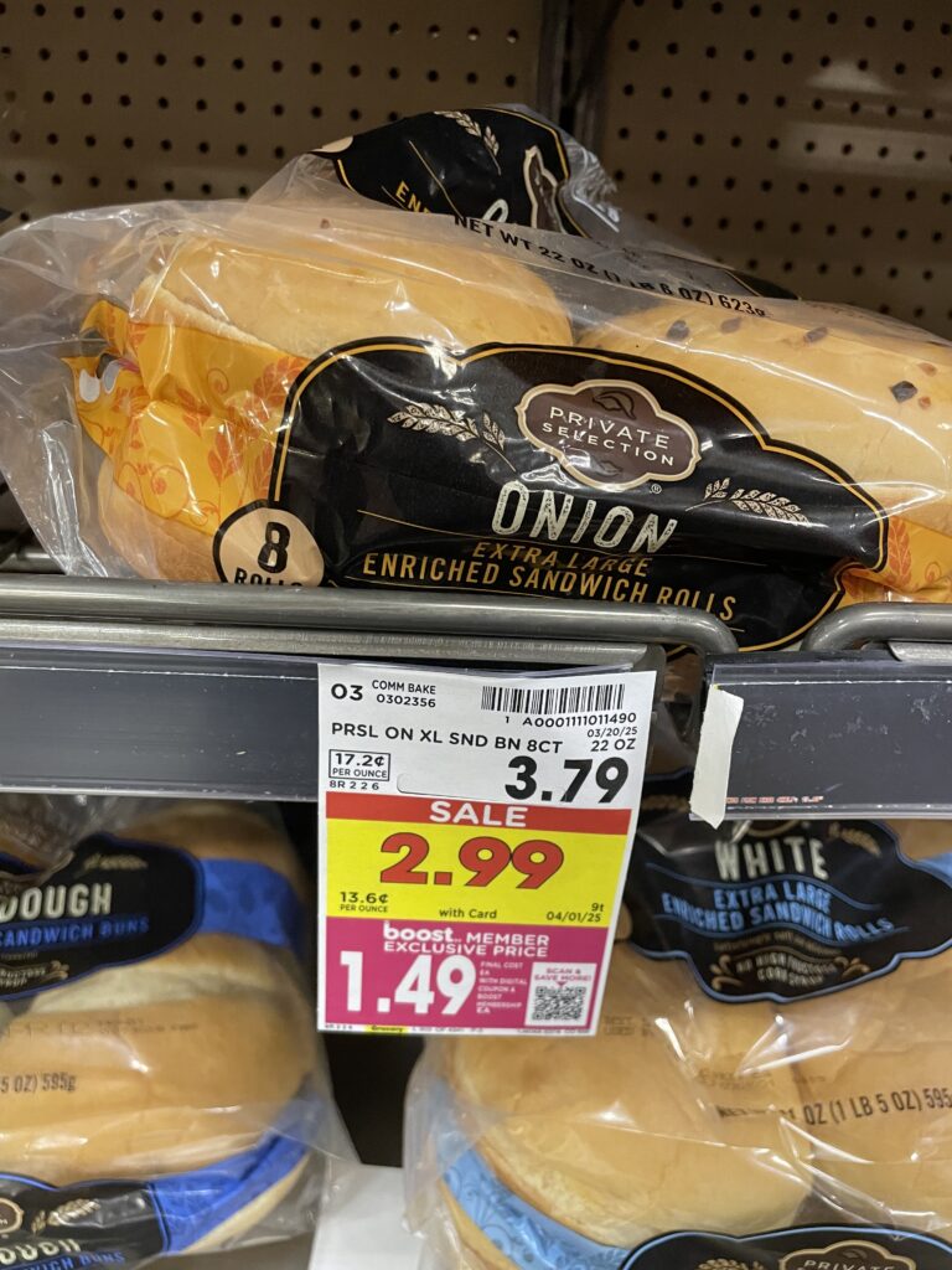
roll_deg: -2.8
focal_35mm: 26
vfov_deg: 67.3
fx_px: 953
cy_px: 635
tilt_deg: -27.3
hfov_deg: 53.1
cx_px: 476
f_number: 1.6
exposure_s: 1/60
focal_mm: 4.2
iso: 400
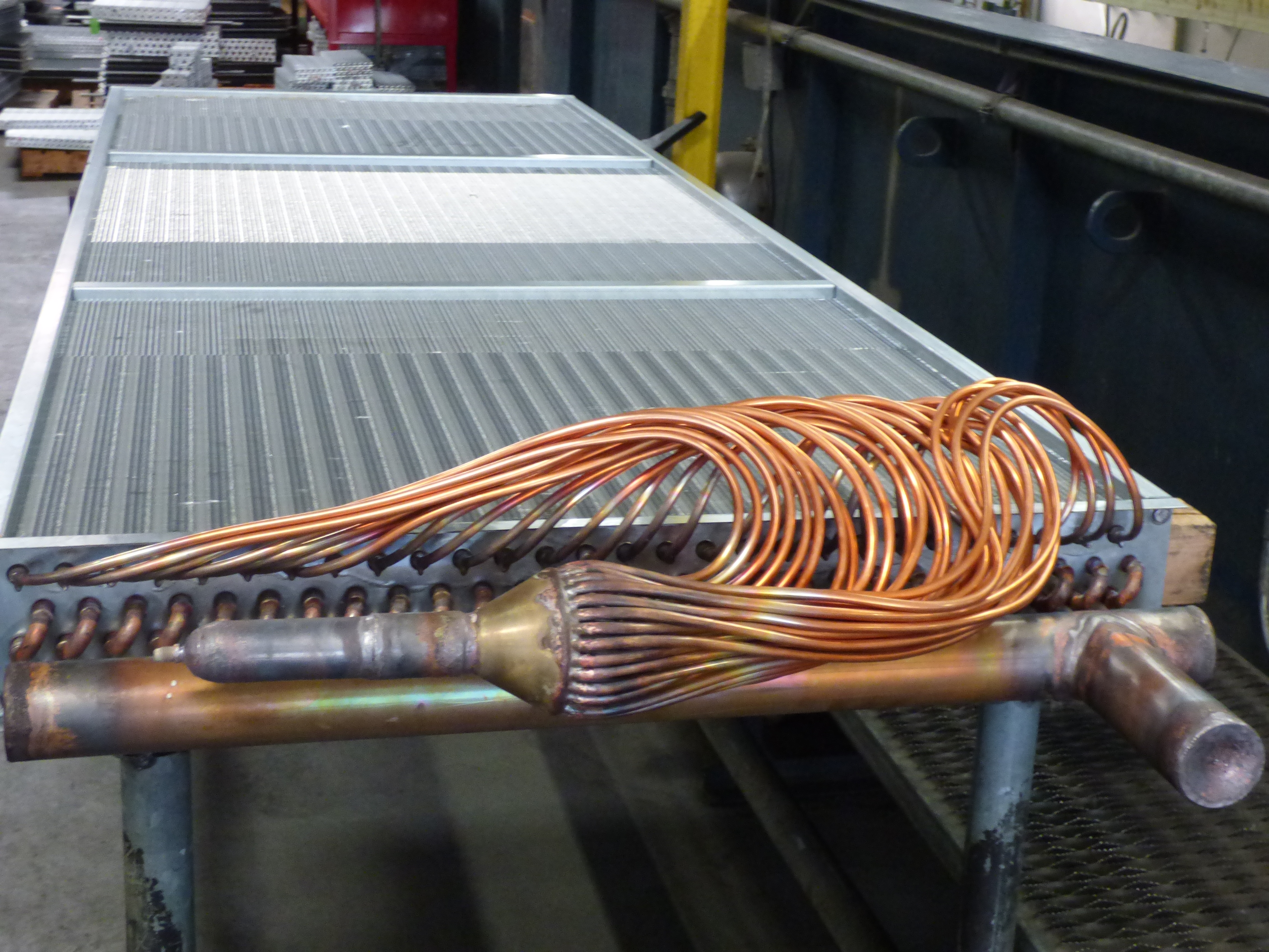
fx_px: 1833
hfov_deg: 38.2
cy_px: 476
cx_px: 634
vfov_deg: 29.1
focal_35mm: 50
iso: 800
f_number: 3.8
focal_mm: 8.68
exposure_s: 1/40
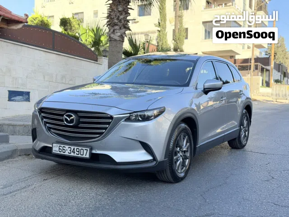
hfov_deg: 39.7
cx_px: 144
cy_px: 108
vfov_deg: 30.3
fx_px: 401
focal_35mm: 48
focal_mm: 6.76
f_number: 1.78
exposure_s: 1/1513
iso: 100
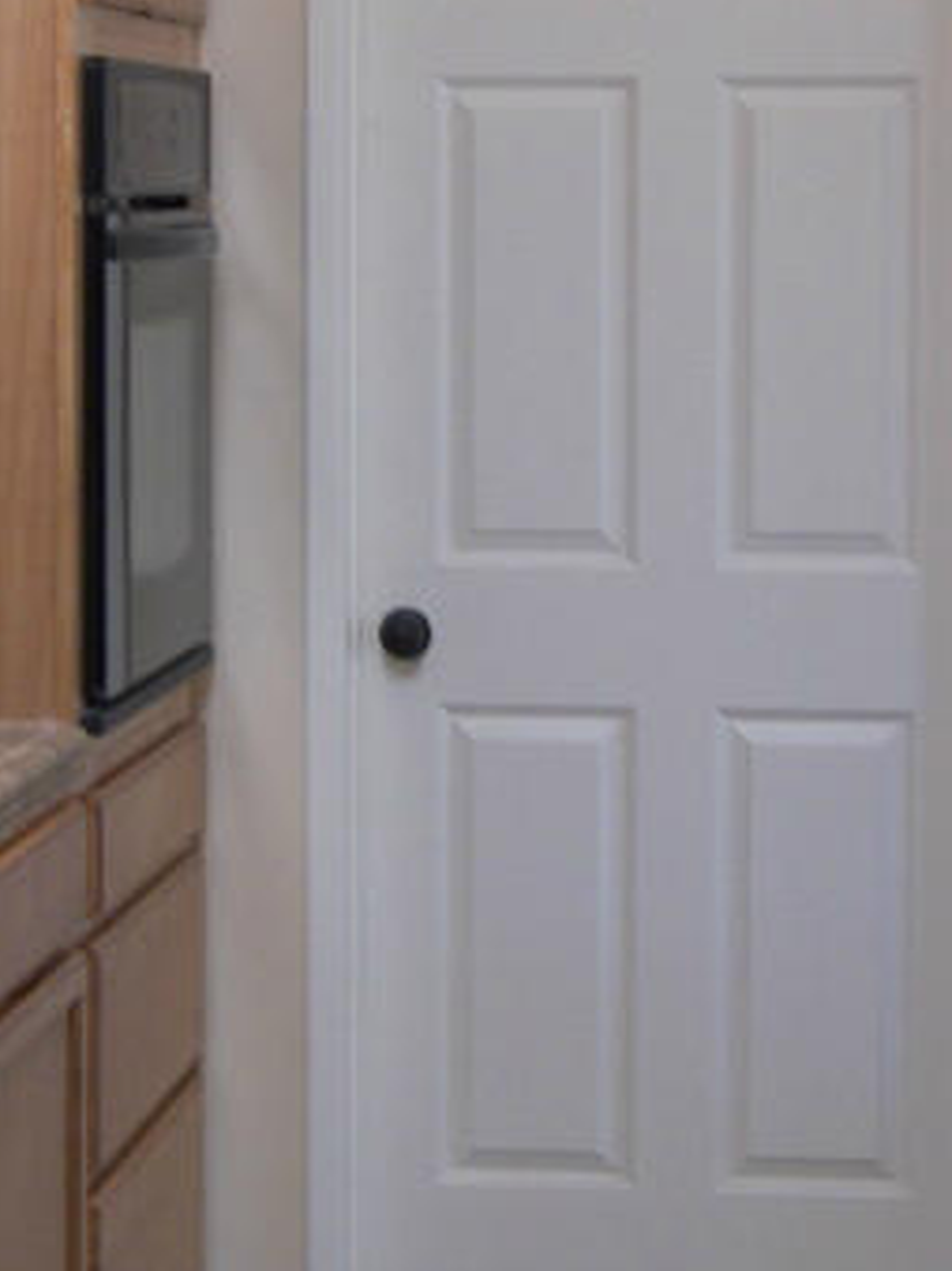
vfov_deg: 15.8
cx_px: 416
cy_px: 349
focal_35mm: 124
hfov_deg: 11.9
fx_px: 4550
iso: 100
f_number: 3.2
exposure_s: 1/15
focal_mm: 8.7
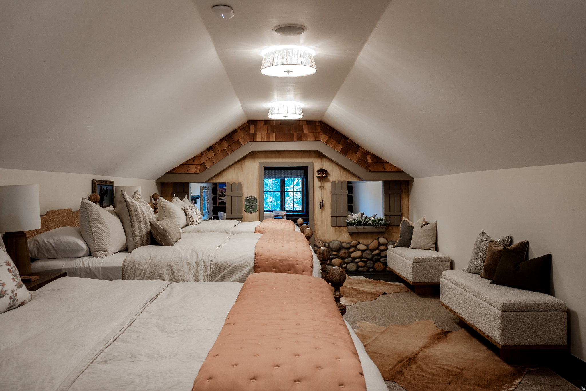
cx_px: 293
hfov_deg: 61.9
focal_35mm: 30
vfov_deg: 43.6
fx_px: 488
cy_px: 196
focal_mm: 20
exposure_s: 1/2
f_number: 5.6
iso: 400
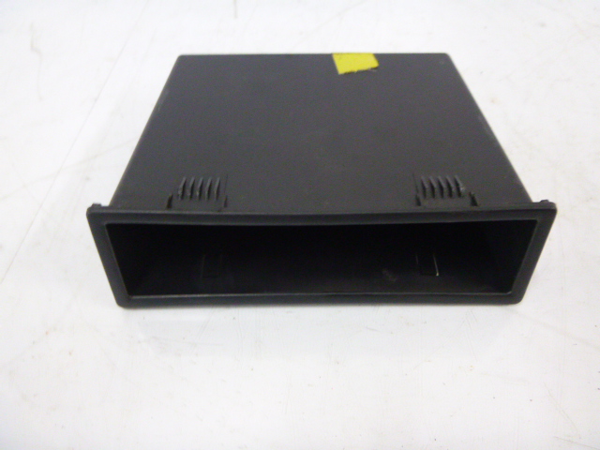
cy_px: 225
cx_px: 300
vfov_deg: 45.4
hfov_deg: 58.4
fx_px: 537
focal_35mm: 31
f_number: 4.2
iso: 500
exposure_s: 1/8
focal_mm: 5.5
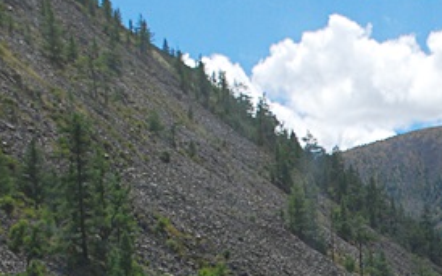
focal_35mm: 143
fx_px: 1722
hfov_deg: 14.3
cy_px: 389
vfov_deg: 9.0
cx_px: 489
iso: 400
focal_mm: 32
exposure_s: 1/2000
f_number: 5.6
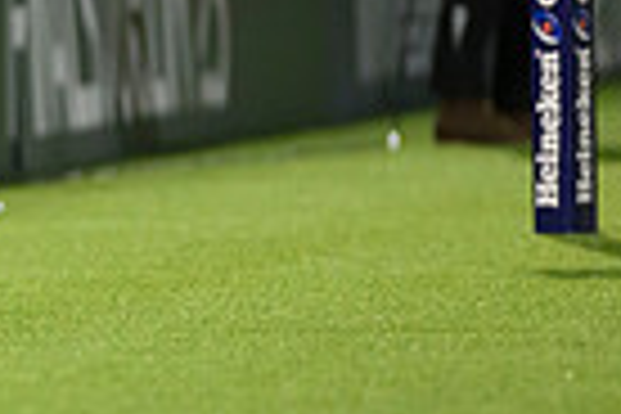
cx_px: -666
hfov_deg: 1.2
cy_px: 142
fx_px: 28960
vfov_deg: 0.8
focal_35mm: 1679
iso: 4000
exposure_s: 1/800
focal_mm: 400
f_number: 3.2
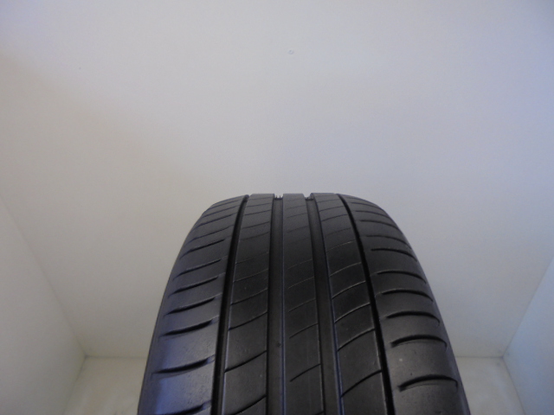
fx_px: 416
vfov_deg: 53.1
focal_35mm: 26
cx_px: 277
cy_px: 208
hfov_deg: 67.3
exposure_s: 1/50
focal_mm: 4.6
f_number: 3.5
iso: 100
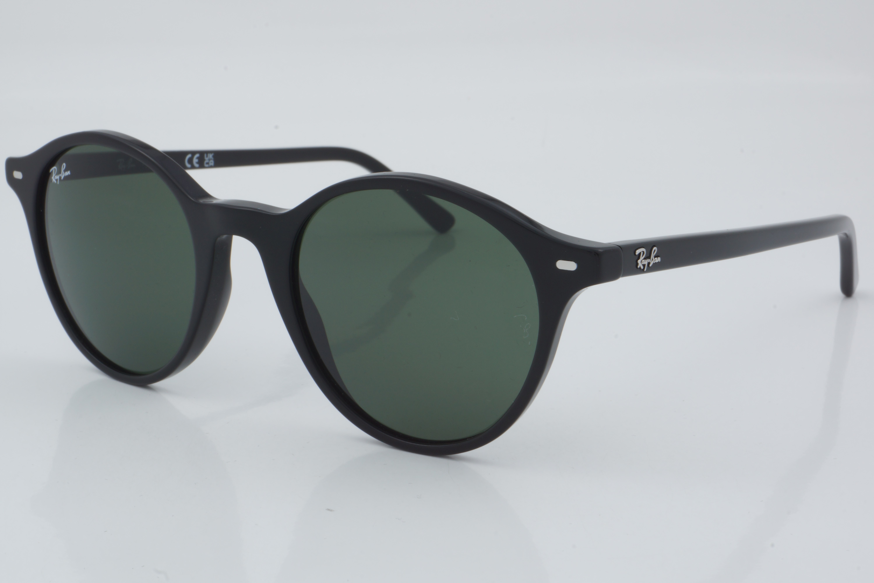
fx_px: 1821
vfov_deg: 18.2
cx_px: 437
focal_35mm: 75
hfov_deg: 27.0
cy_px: 292
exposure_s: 1/4
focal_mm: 50
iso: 100
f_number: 29
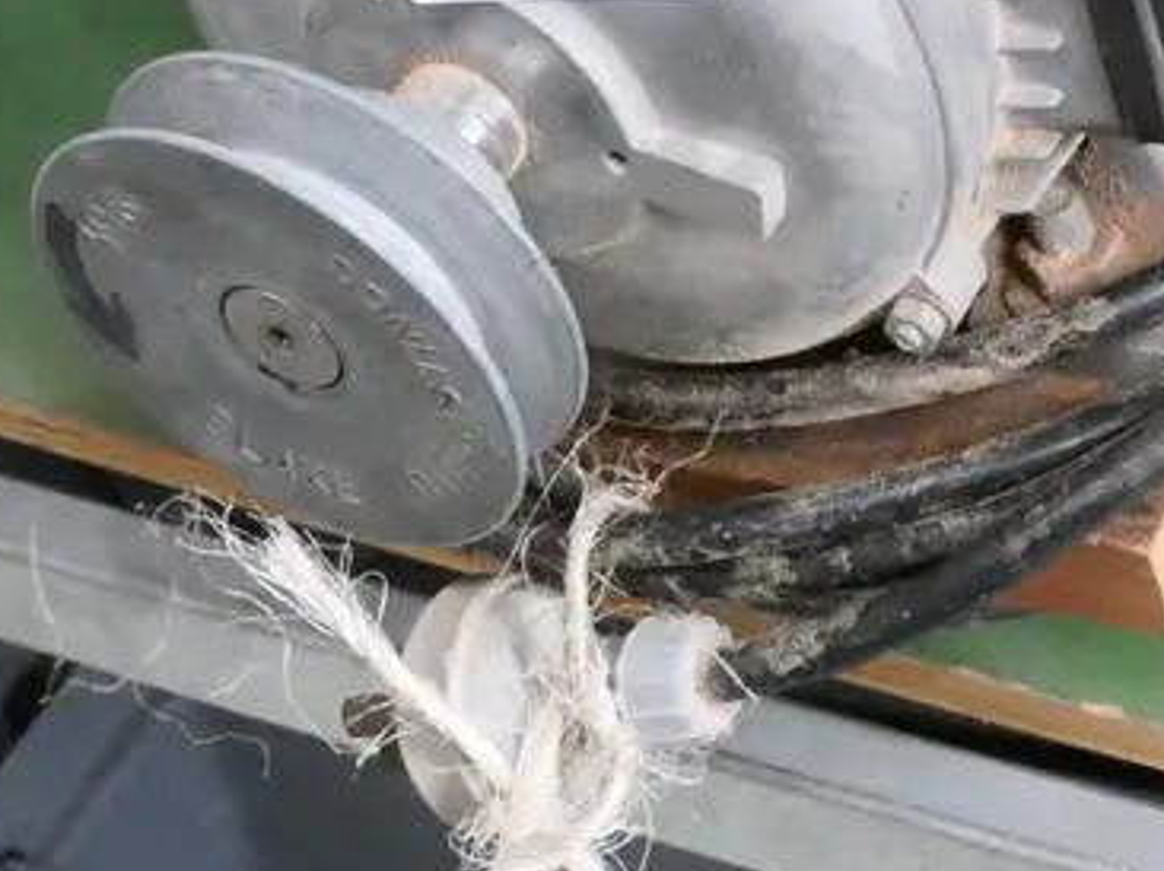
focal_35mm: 84
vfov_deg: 16.9
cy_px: -114
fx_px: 2823
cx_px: 1123
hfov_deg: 22.5
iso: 6400
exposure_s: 1/80
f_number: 5.6
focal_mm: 15
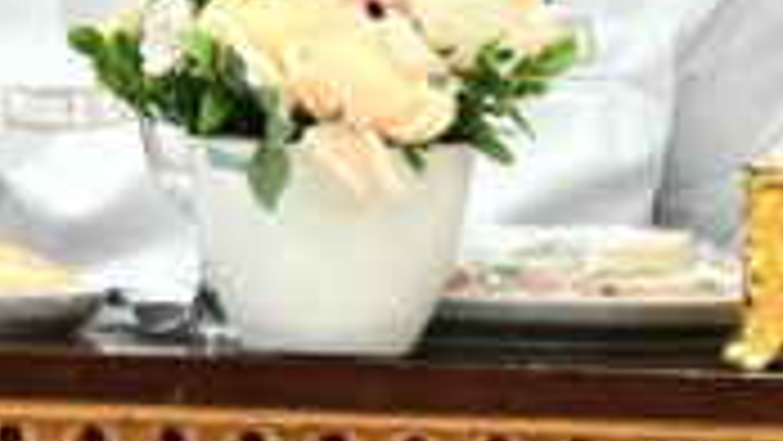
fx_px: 21558
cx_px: 202
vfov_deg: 1.2
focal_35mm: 1038
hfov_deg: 2.1
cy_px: -392
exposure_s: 1/100
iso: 5000
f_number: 6.3
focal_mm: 200
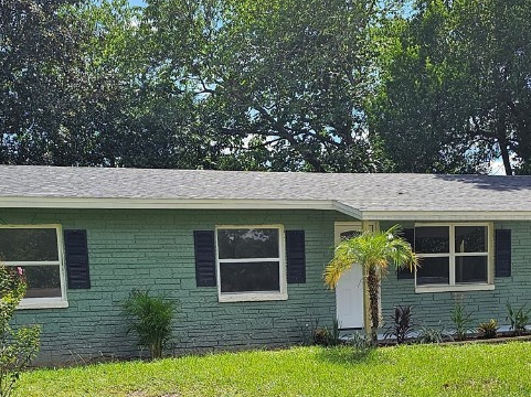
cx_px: 237
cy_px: 376
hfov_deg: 38.9
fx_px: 751
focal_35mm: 49
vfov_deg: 28.2
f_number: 1.7
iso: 20
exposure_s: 1/1148
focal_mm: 6.3
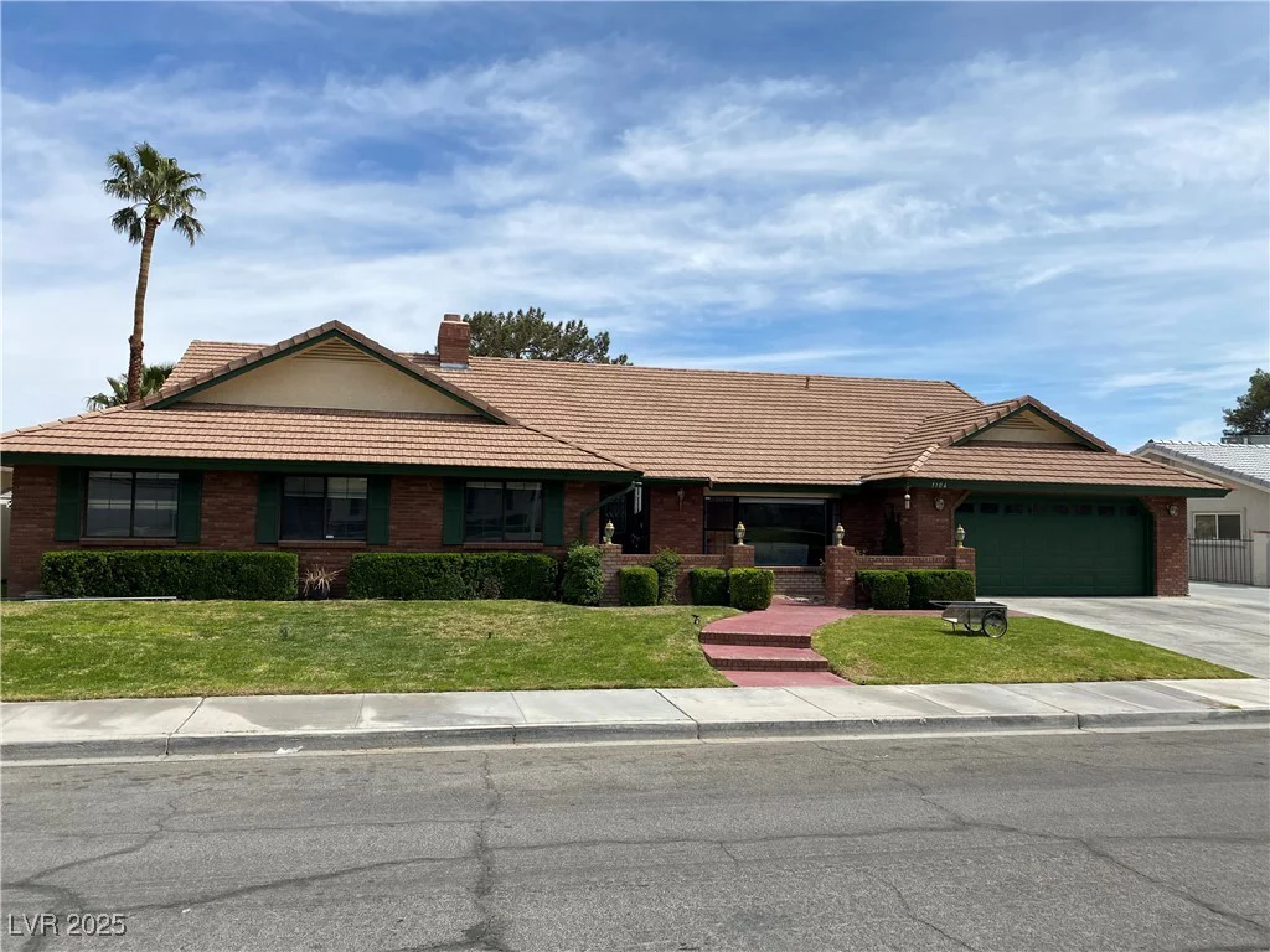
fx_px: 954
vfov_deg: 53.1
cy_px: 476
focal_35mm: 26
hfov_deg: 67.3
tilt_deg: +1.7
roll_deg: -0.6
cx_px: 635
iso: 32
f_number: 1.8
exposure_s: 1/4115
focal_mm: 4.25
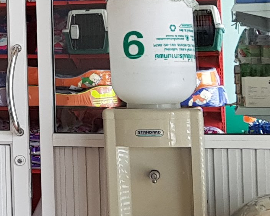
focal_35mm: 145
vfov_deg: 10.5
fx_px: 1159
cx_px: -208
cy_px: -8
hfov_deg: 12.2
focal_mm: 4.3
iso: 64
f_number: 1.7
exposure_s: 1/100
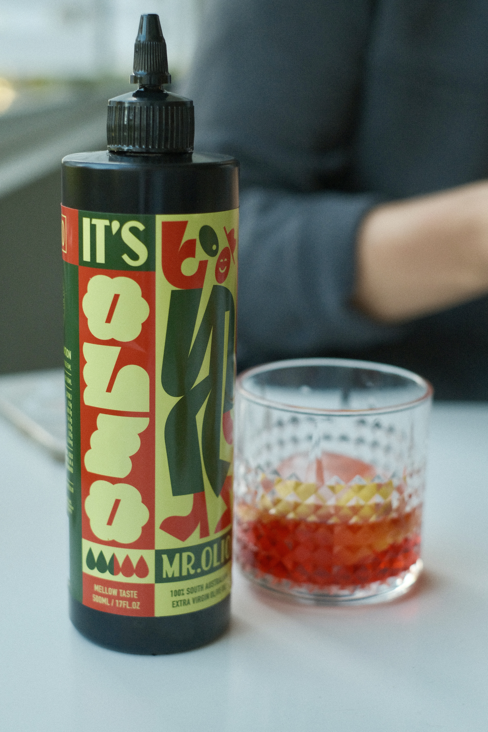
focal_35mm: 53
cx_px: 244
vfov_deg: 37.5
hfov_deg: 25.5
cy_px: 366
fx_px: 1078
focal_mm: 35
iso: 1000
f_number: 2.8
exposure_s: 1/500
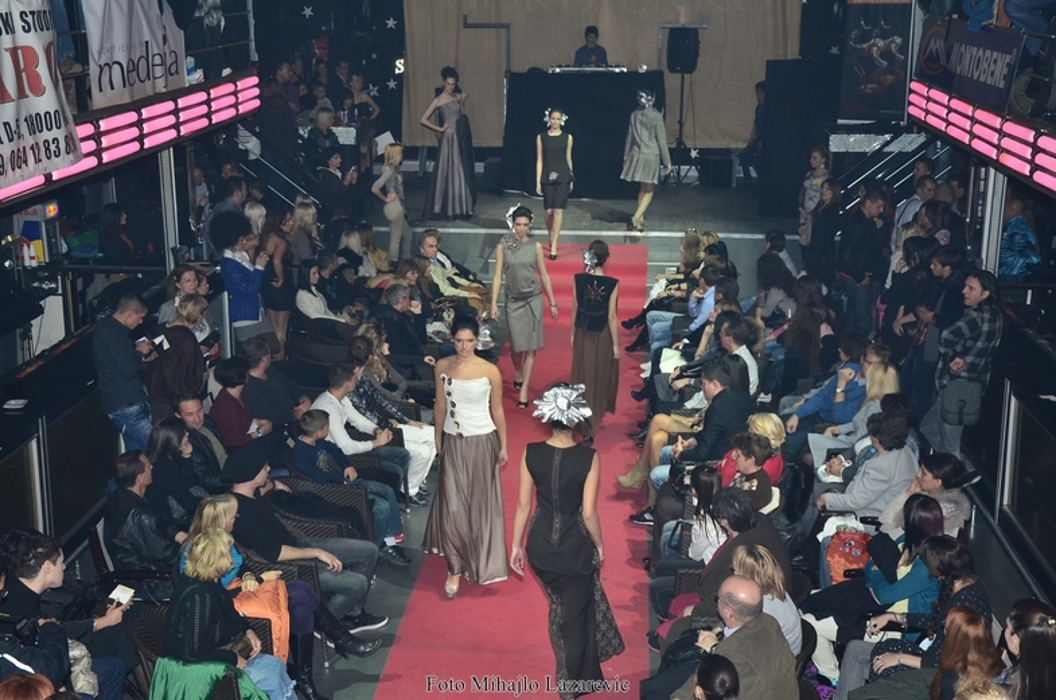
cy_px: 350
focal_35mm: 48
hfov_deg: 41.2
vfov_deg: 28.0
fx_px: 1405
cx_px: 528
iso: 640
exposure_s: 1/125
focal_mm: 32
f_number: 5.6
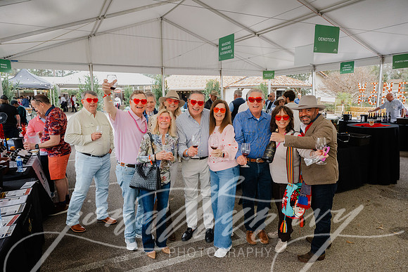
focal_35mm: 25
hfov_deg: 71.5
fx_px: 283
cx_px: 204
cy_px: 136
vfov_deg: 51.3
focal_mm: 25
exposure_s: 1/320
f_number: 5.6
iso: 2200
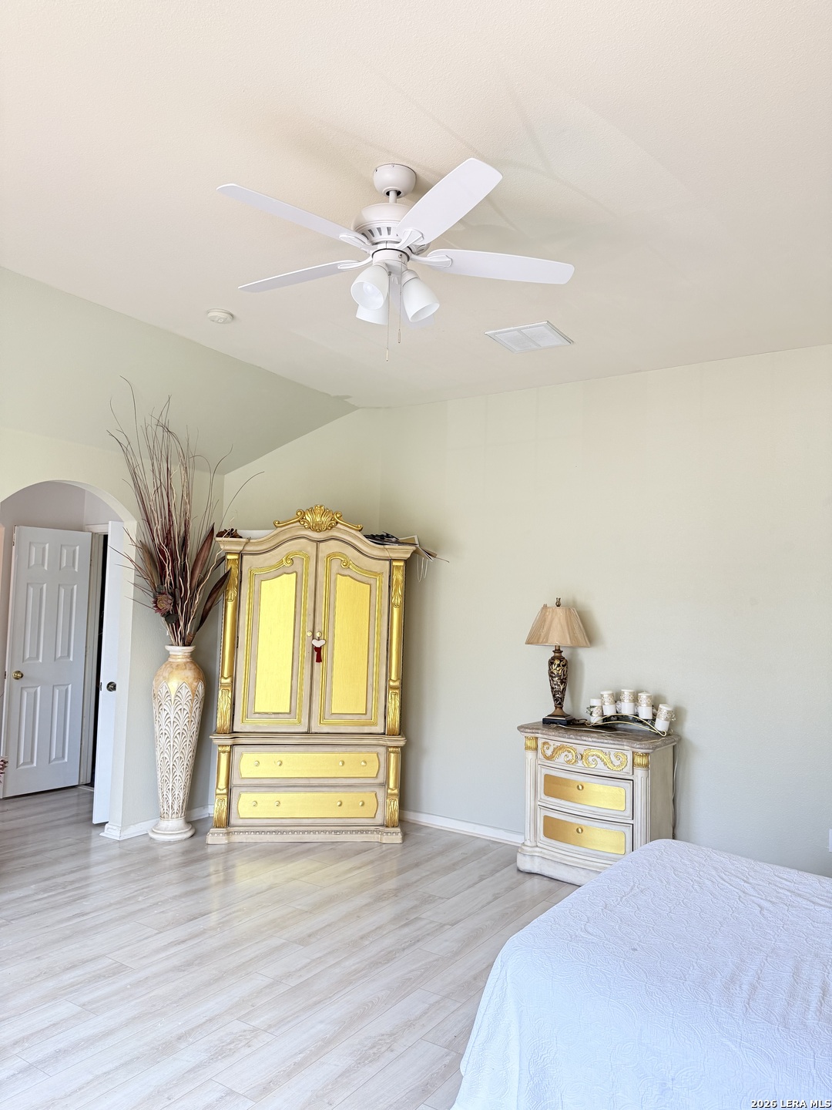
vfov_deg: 71.6
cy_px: 555
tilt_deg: +6.8
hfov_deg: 56.8
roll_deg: -2.1
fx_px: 769
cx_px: 416
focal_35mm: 24
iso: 160
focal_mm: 6.76
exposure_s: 1/127
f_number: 1.78
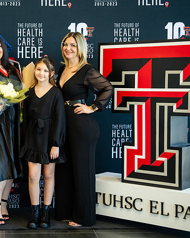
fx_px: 584
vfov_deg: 23.0
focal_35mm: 83
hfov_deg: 18.2
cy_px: 110
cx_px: 16
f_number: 2.8
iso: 500
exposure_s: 1/125
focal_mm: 51
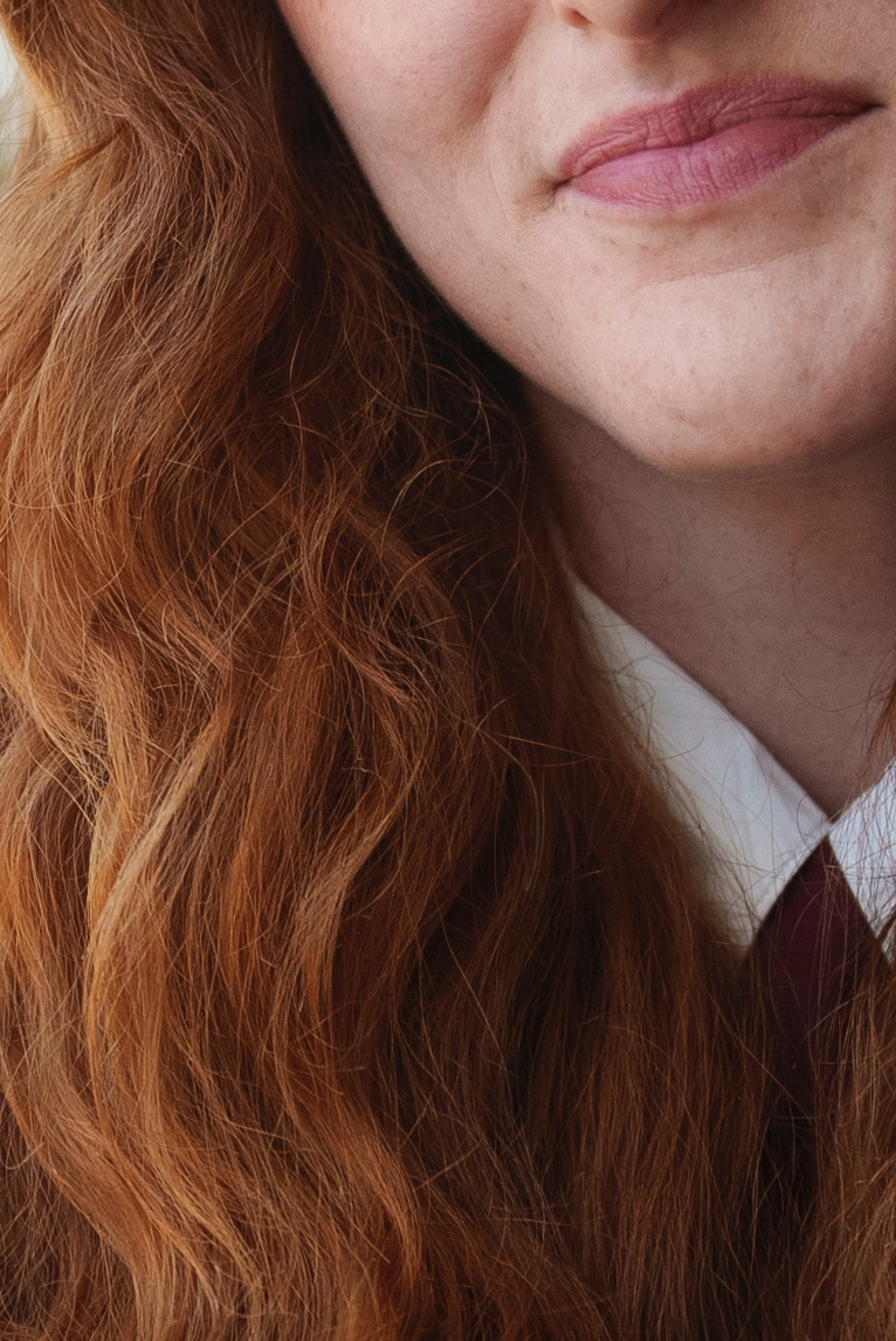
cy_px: 1129
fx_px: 11440
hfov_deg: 4.5
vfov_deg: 6.7
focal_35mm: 307
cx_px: 745
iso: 800
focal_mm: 83
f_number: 2.8
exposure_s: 1/800
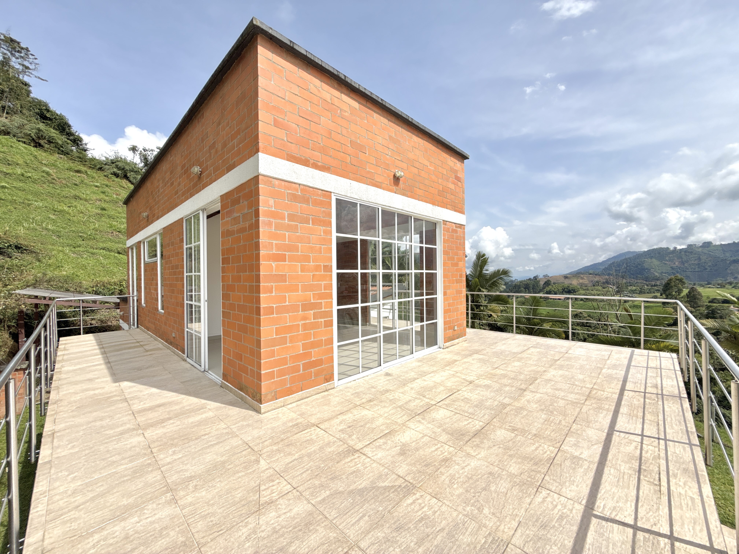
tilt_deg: -0.1
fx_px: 299
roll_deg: +0.6
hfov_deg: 102.1
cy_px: 277
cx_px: 370
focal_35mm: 14
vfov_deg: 85.7
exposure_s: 1/2976
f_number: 2.2
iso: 50
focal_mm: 2.22
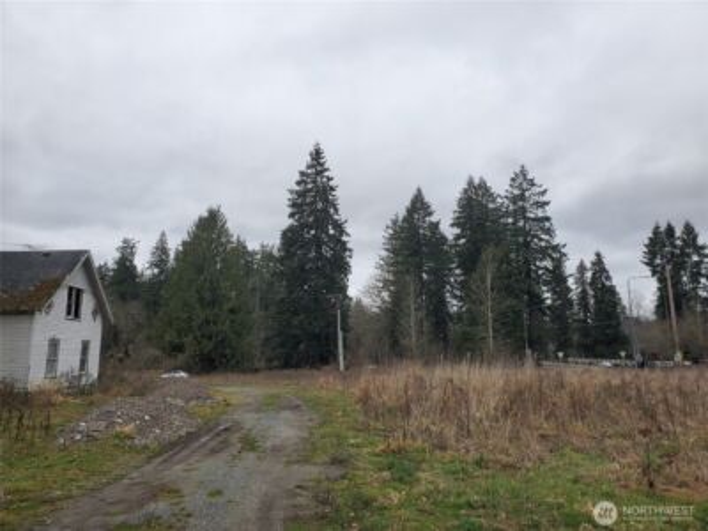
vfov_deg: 53.1
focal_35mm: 26
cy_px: 266
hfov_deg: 67.3
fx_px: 532
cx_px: 354
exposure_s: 1/691
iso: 50
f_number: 2.4
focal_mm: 4.3
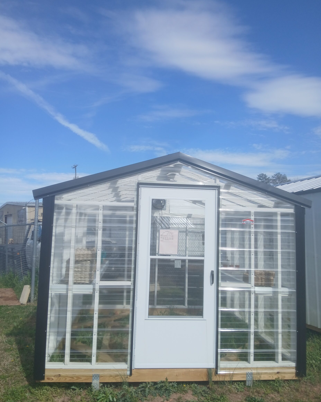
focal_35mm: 28
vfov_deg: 62.2
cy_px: 198
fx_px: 333
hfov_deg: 51.5
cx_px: 163
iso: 20
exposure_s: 1/617
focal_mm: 3.98
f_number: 1.8
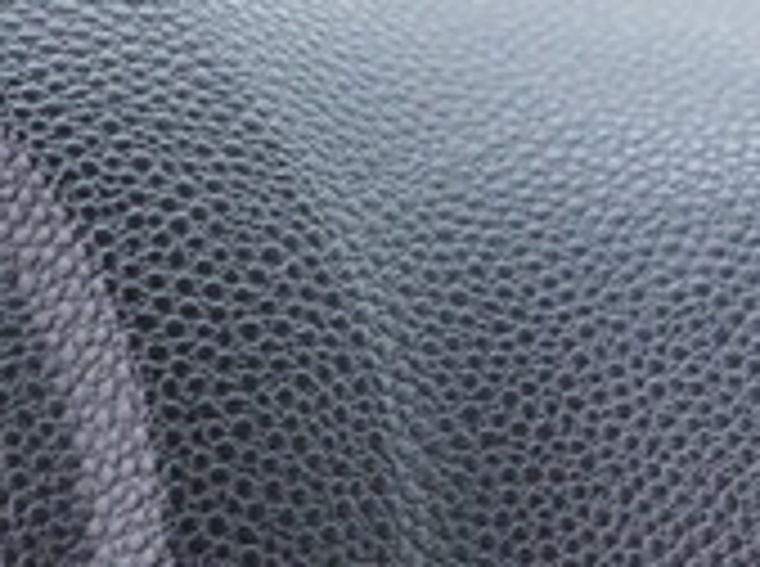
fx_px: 2476
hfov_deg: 15.9
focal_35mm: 113
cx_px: 1169
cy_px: 565
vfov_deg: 12.9
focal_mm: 24
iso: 200
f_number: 2.8
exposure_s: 1/40
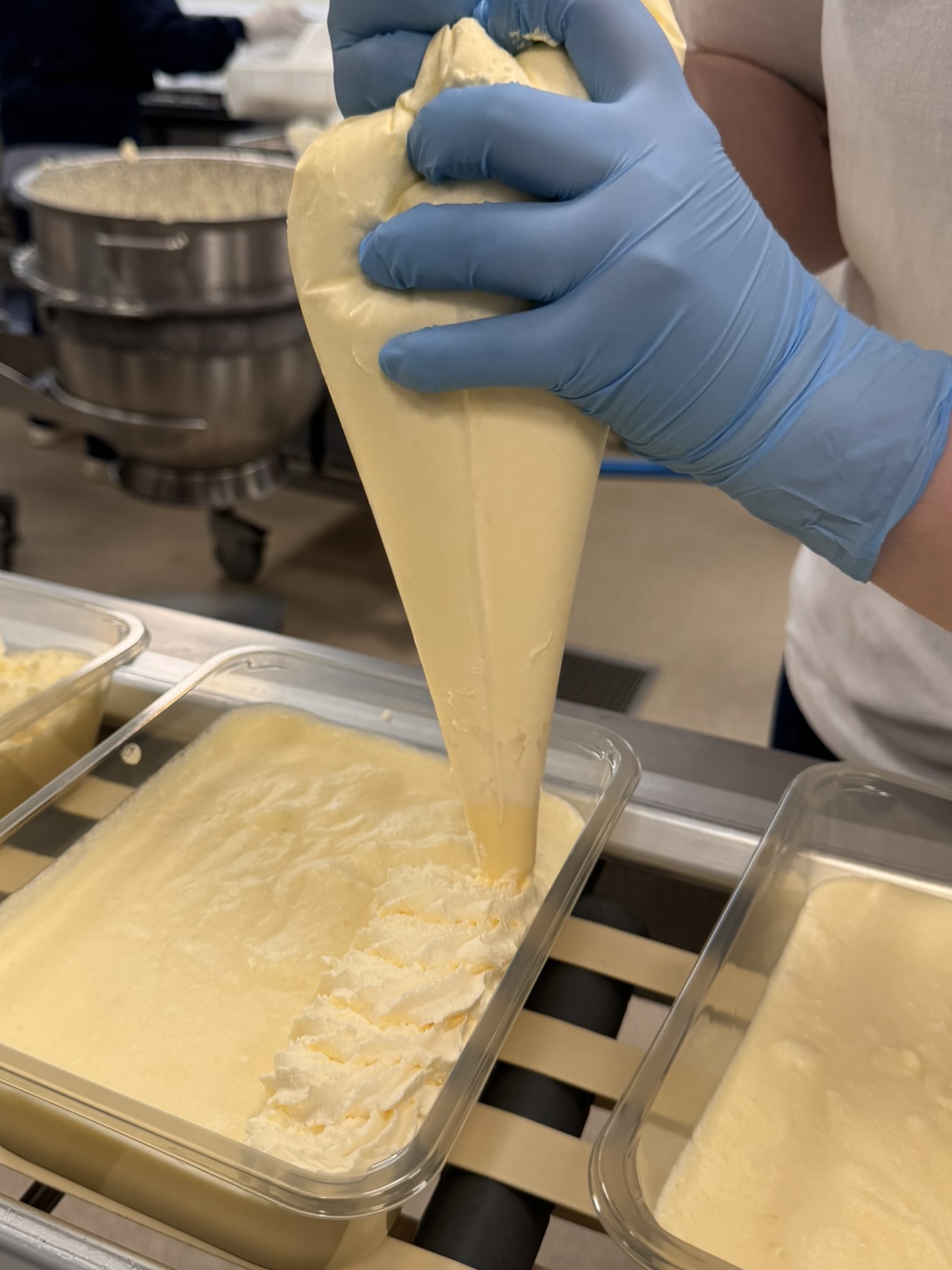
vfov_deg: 56.8
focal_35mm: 32
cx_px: 420
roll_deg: -2.2
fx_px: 1173
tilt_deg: -26.1
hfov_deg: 44.1
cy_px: 628
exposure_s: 1/81
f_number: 1.78
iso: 64
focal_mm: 6.76
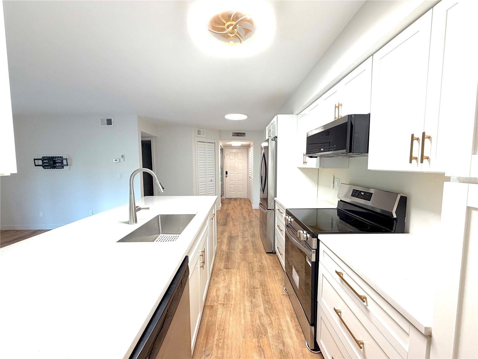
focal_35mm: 14
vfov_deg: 85.7
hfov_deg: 102.1
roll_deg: +0.5
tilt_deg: -4.7
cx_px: 239
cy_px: 180
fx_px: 193
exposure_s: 1/120
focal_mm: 2.22
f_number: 2.2
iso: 200
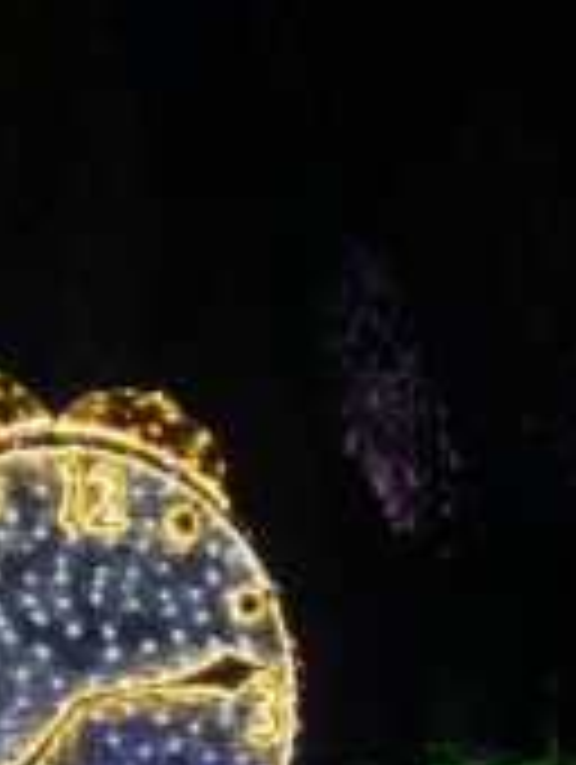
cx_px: 81
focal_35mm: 61
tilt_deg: -2.8
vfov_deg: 30.1
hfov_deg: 23.6
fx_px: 1350
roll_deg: +1.0
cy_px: 702
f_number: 1.5
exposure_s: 1/33
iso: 640
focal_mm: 5.7
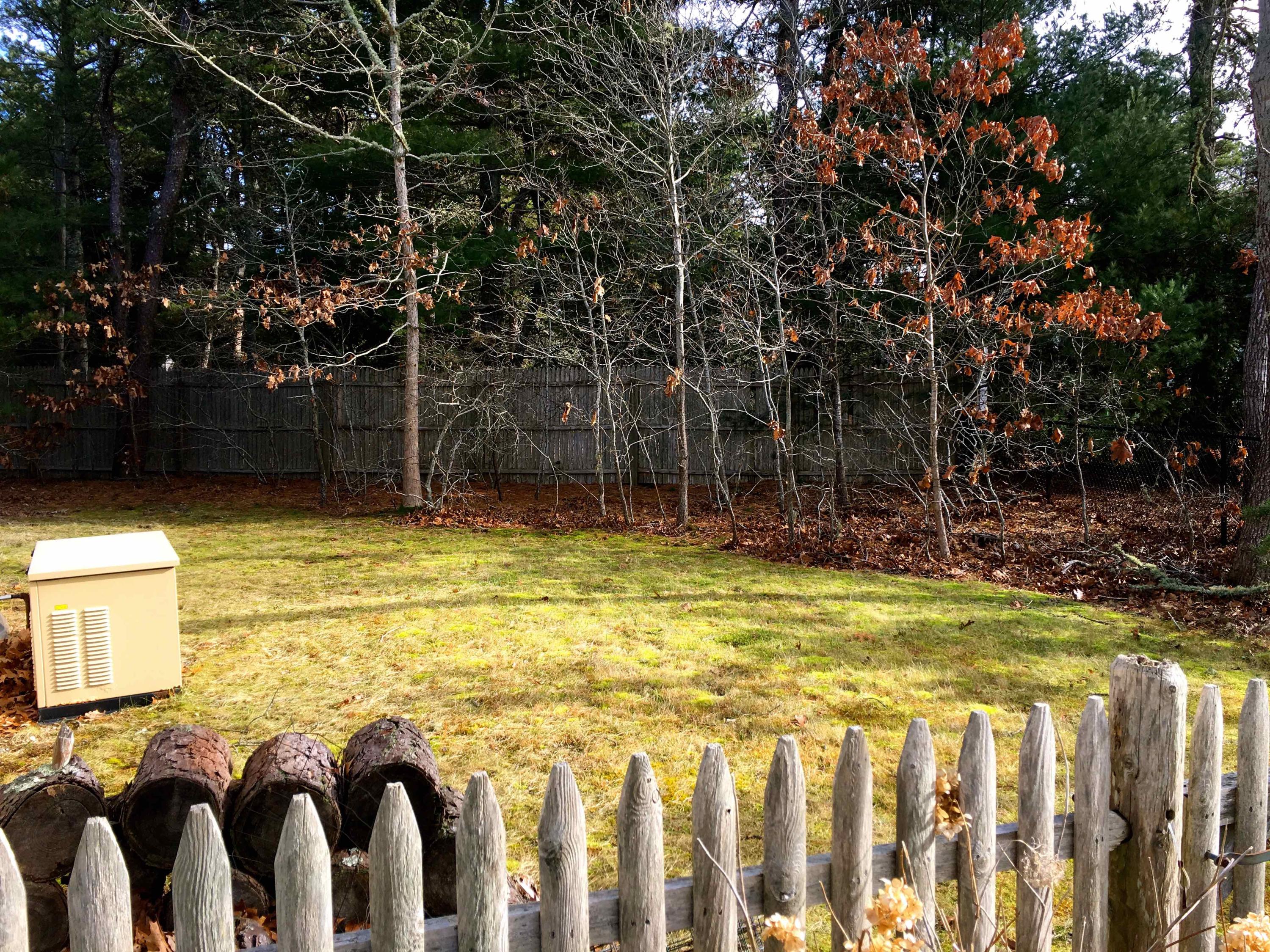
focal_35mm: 29
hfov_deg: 61.7
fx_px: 1064
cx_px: 635
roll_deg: +0.0
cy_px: 476
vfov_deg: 48.2
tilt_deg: -3.6
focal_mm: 4.15
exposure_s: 1/247
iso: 25
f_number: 2.2
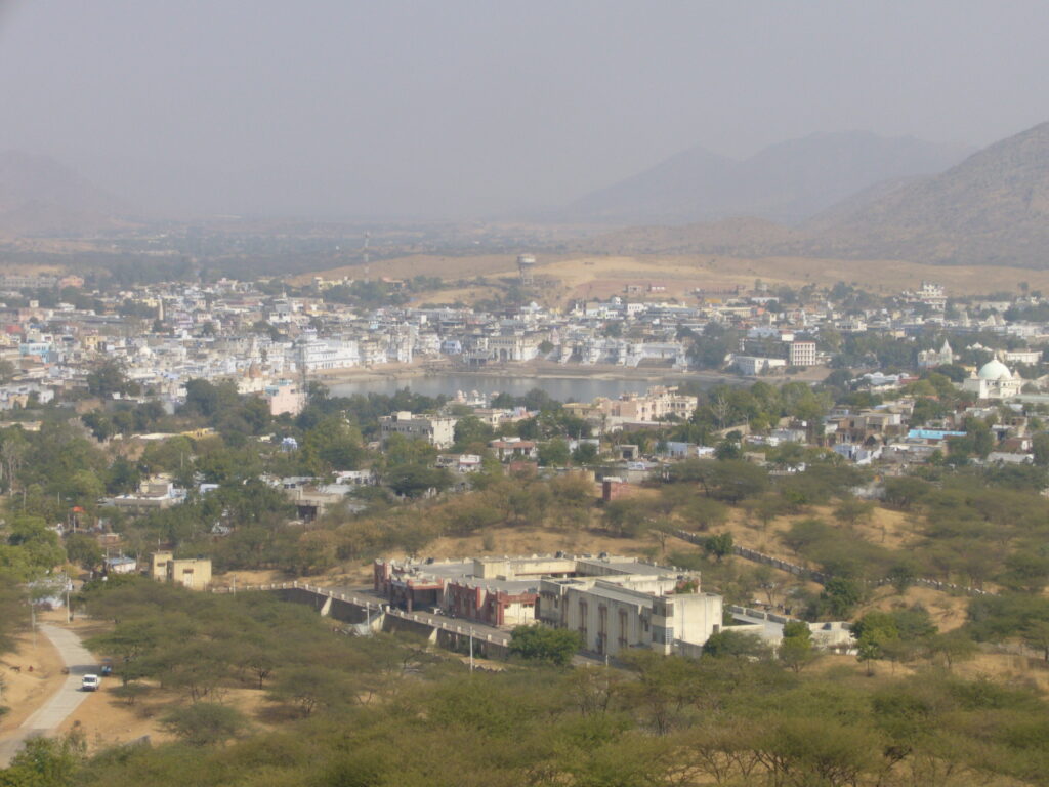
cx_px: 524
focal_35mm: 105
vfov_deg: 14.1
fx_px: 3182
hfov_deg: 18.7
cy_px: 394
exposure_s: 1/200
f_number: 10
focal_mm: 17.4
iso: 80
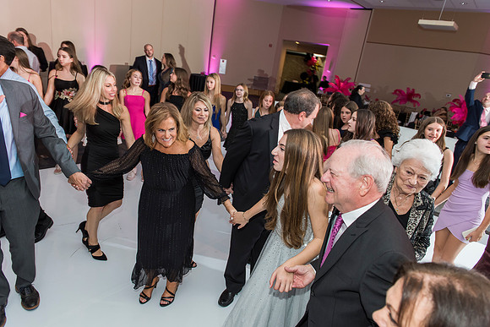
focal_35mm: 24
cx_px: 245
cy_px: 164
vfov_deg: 53.2
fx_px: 327
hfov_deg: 73.7
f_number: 4
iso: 1000
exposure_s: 1/100
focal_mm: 24
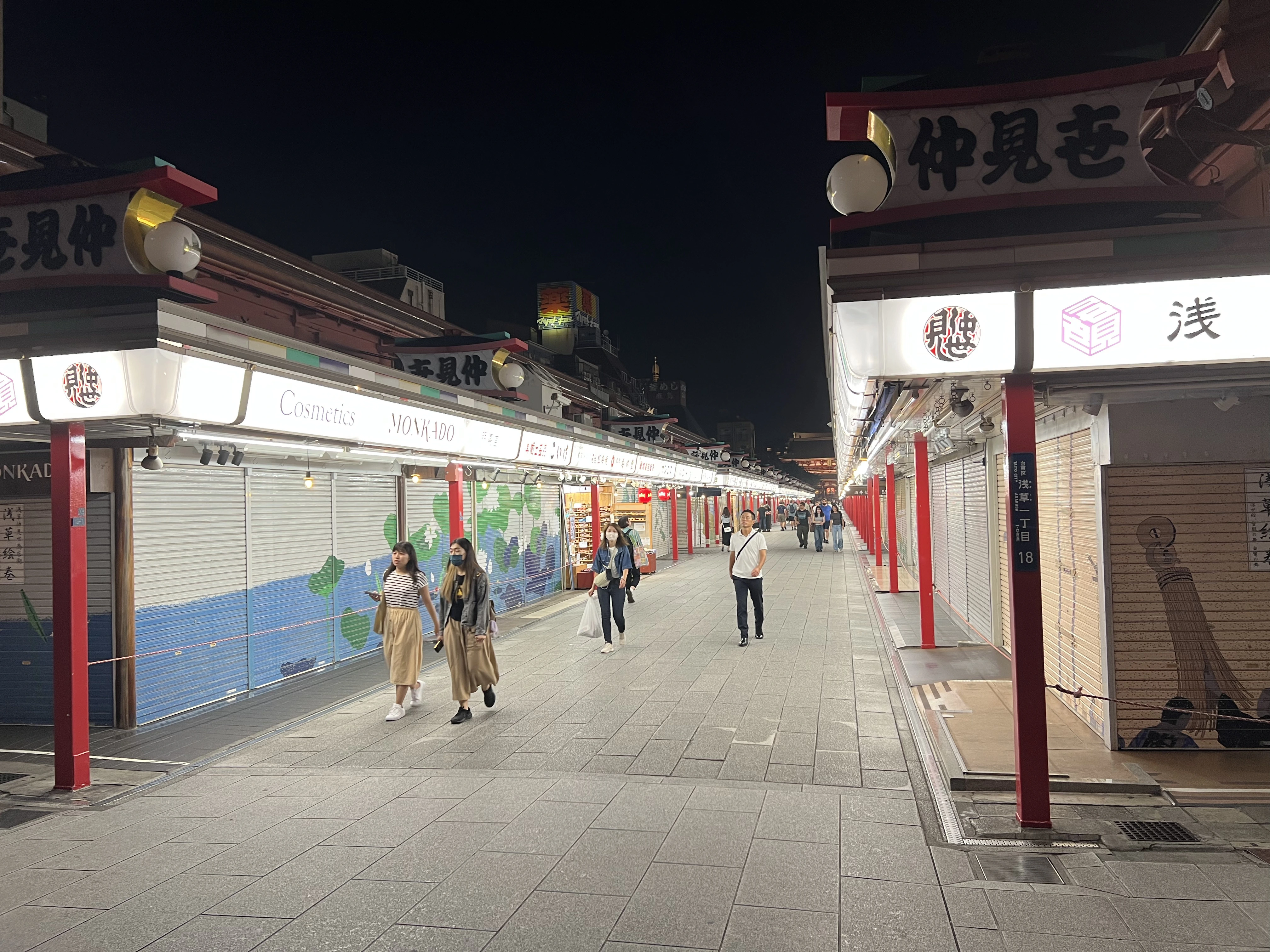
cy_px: 476
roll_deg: +2.3
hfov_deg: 67.3
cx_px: 635
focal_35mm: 26
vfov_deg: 53.1
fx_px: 954
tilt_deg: +4.8
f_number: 1.5
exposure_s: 1/50
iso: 80
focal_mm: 5.7
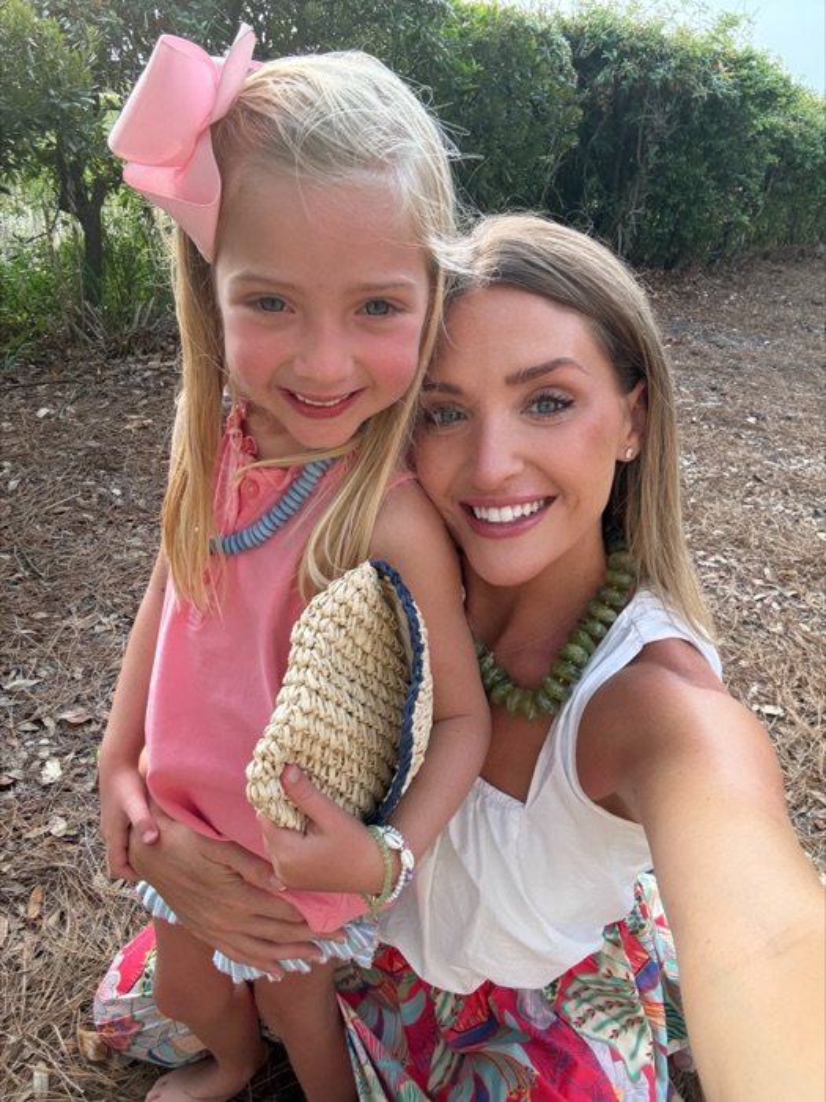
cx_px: 413
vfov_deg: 73.9
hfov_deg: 58.9
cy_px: 551
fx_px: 732
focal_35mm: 23
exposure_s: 1/113
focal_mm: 2.69
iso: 80
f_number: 1.9
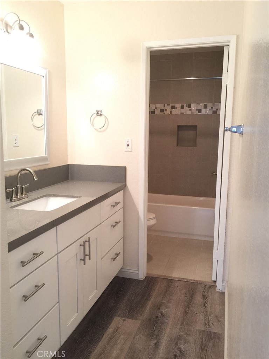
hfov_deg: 48.2
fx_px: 300
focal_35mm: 29
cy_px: 180
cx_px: 134
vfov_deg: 61.7
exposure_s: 1/15
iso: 80
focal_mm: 4.15
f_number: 2.2
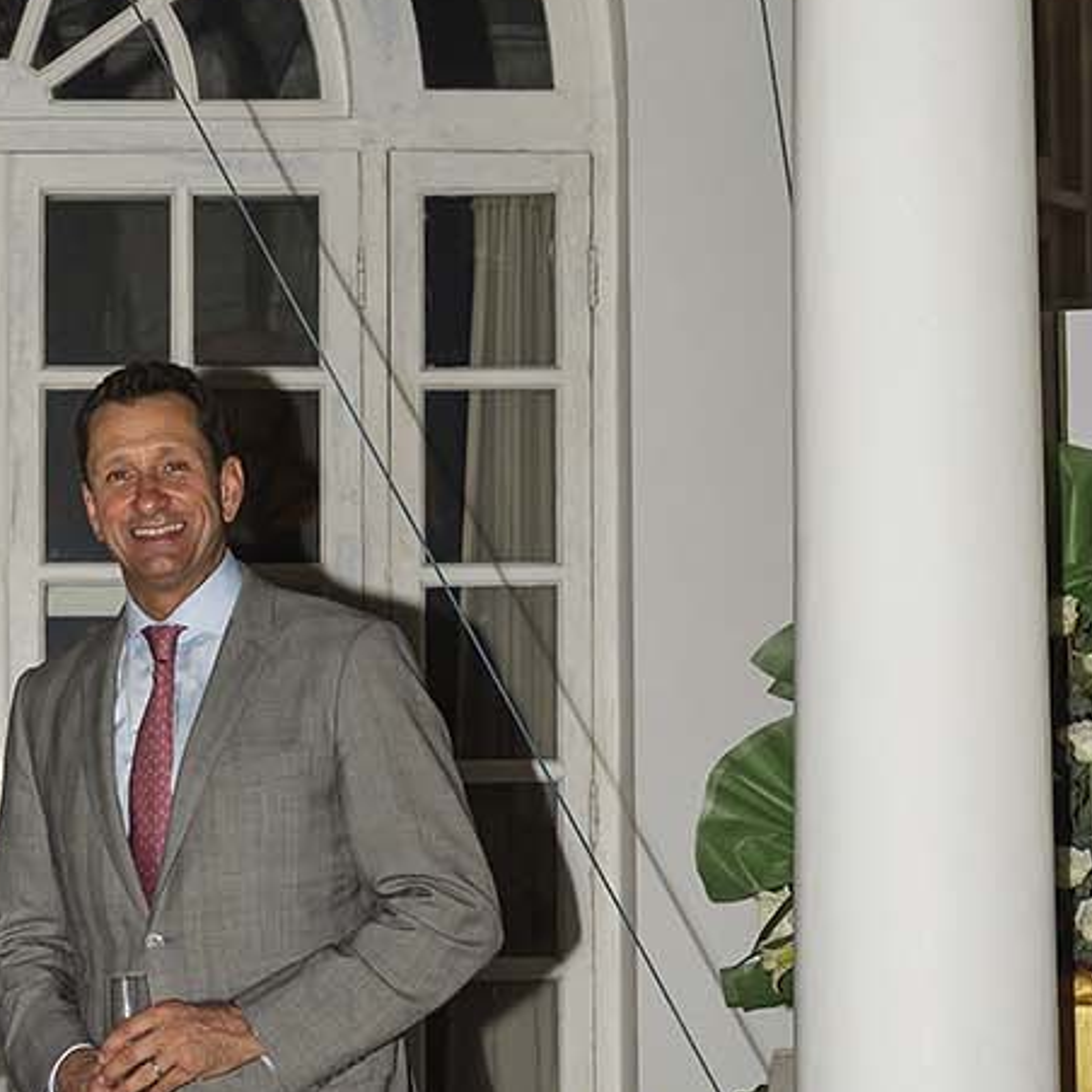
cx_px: 10
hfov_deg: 20.0
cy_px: 430
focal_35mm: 84
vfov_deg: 20.6
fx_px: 2998
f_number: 5.6
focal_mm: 31
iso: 400
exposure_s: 1/60
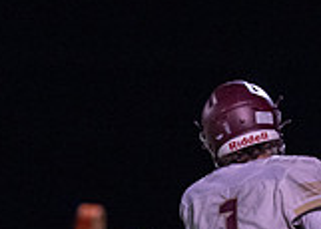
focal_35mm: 887
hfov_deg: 2.3
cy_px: 268
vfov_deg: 1.6
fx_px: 8086
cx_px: 0
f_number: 2.8
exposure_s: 1/1000
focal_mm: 168
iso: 2000
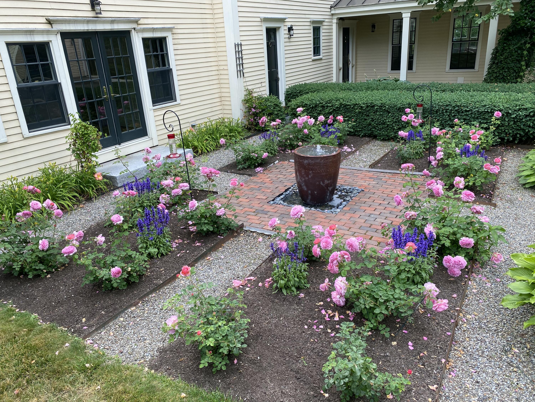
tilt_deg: -20.5
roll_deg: +3.1
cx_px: 268
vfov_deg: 53.1
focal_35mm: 26
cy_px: 201
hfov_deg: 67.3
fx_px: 402
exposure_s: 1/405
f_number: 1.8
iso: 32
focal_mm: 4.25
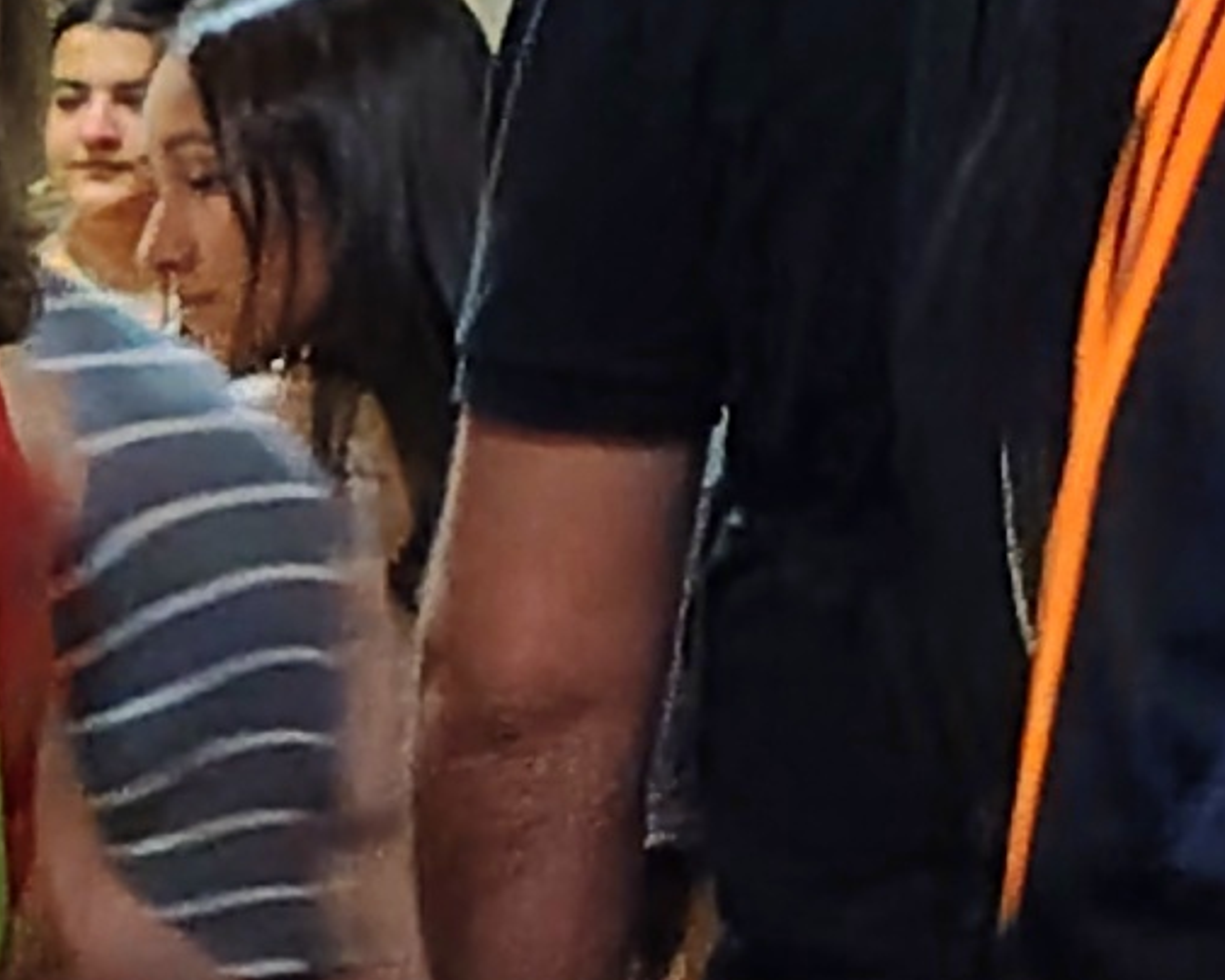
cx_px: -3073
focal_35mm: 198
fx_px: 7179
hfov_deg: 7.7
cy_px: 939
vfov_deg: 7.8
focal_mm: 4.71
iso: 2182
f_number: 1.7
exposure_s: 1/20
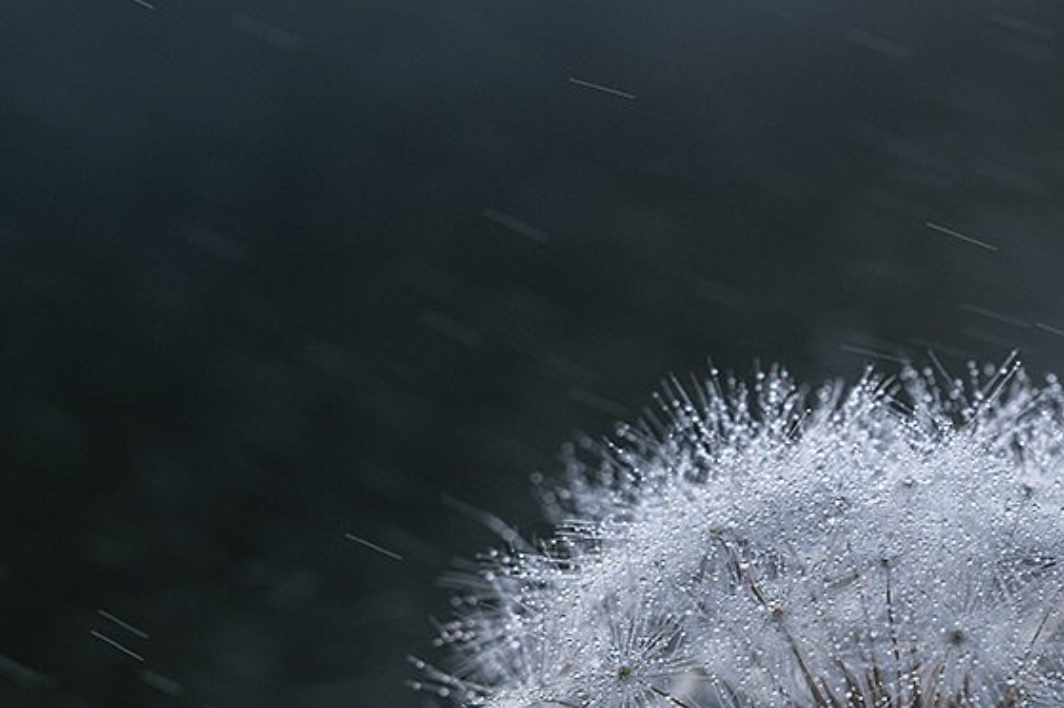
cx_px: 1096
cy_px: 750
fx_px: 12851
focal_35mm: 435
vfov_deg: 3.2
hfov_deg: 4.7
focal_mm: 135
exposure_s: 1/320
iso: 200
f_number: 3.5
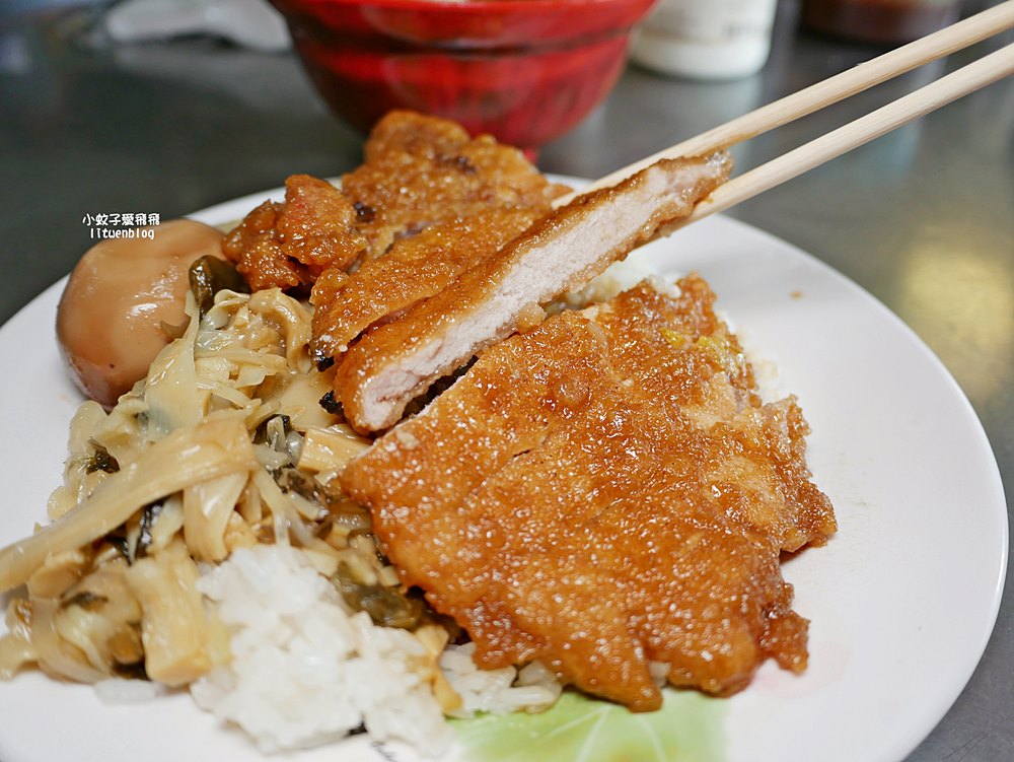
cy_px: 381
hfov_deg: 63.4
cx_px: 507
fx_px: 821
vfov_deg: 49.8
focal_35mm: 28
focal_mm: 14
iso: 200
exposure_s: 1/100
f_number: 2.5
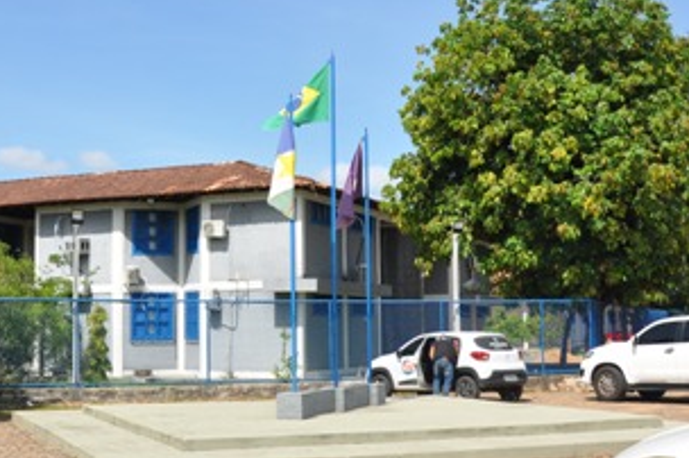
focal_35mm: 60
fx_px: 1146
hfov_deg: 33.2
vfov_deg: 22.6
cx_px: 243
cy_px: 189
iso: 200
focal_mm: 21
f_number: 10
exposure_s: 1/400
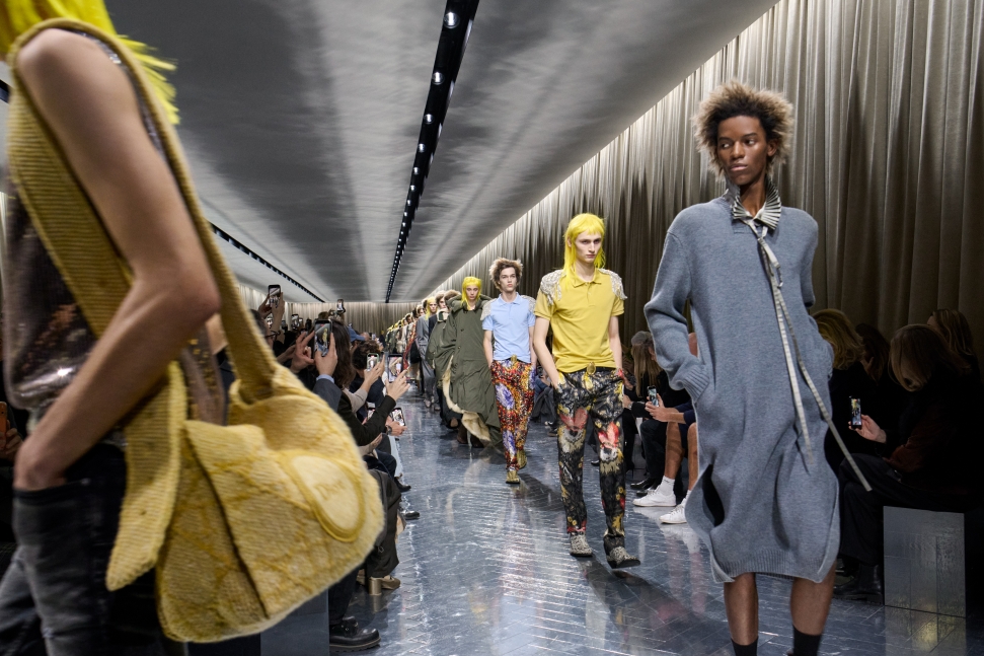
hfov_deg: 54.4
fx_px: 956
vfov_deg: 37.8
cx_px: 505
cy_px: 336
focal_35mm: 35
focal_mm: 34
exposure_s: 1/200
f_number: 7.1
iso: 3200
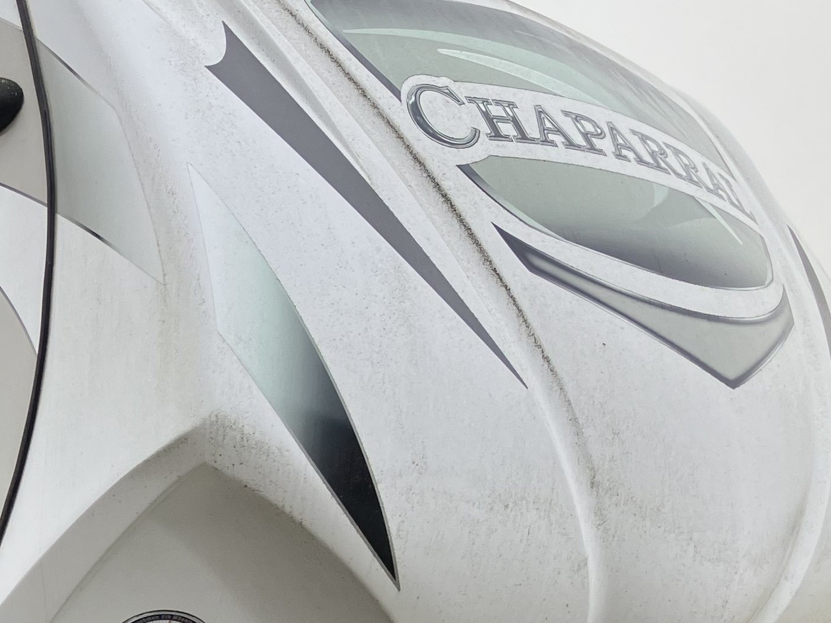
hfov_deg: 21.7
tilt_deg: +0.3
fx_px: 1944
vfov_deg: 17.8
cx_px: -260
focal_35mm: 81
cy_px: 614
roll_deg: -1.7
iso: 25
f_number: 1.8
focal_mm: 3.99
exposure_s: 1/179
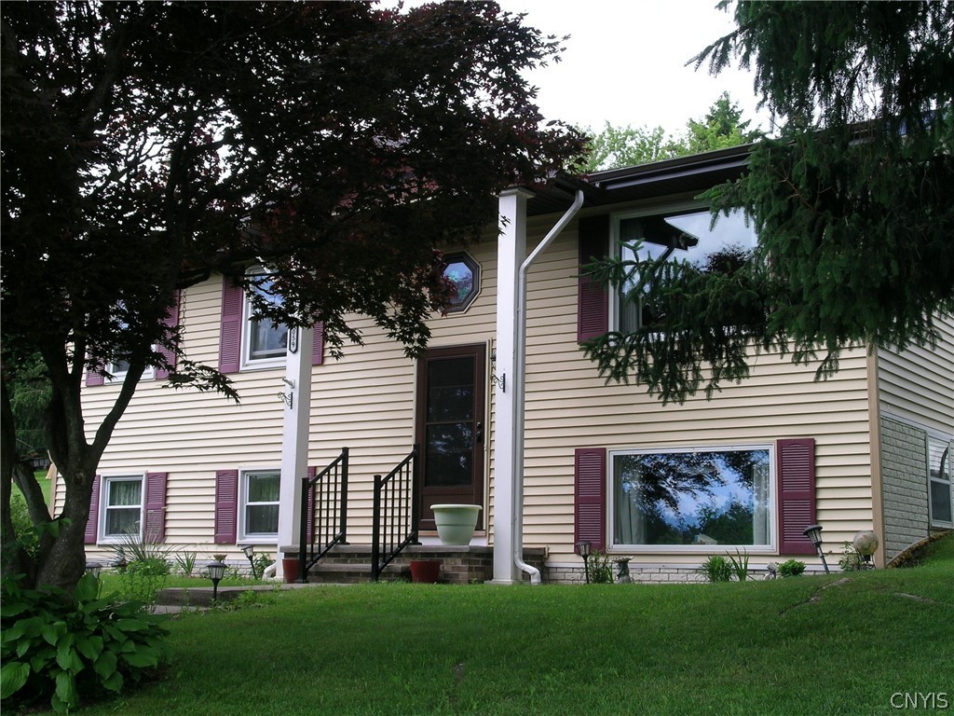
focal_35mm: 50
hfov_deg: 38.2
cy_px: 358
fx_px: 1378
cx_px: 477
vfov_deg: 29.1
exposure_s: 1/155
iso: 50
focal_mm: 10.3
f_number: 6.1
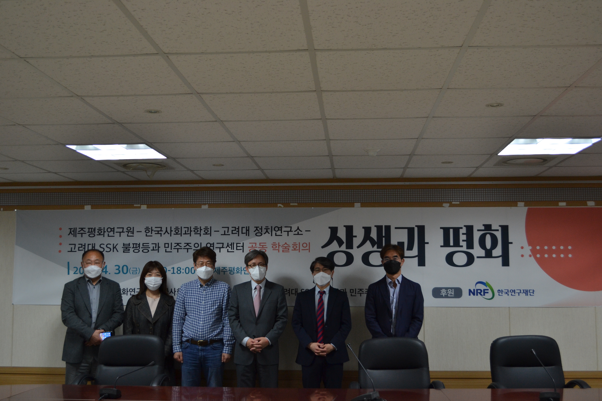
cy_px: 200
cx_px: 301
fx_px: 652
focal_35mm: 39
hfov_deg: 49.6
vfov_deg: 34.2
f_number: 4.2
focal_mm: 26
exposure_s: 1/60
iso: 500
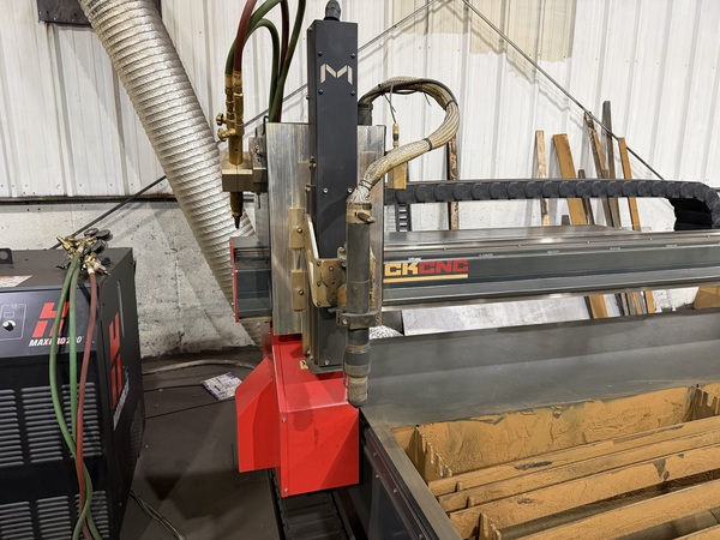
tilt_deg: -11.8
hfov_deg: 71.6
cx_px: 360
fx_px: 499
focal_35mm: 24
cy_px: 270
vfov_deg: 56.8
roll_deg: +0.8
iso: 400
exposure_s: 1/60
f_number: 1.78
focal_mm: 6.76
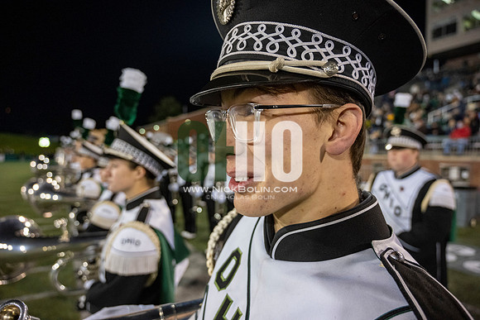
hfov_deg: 73.7
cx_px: 240
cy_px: 160
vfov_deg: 53.2
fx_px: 320
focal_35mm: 24
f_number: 4
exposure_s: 1/500
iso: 2000
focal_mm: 24
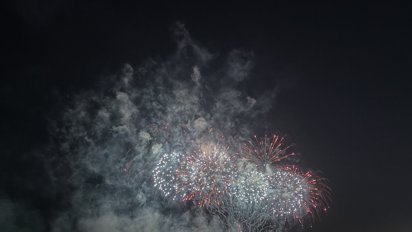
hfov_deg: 66.1
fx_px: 317
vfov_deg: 39.9
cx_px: 210
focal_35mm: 29
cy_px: 145
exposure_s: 1/13
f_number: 1.6
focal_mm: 5.96
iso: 640
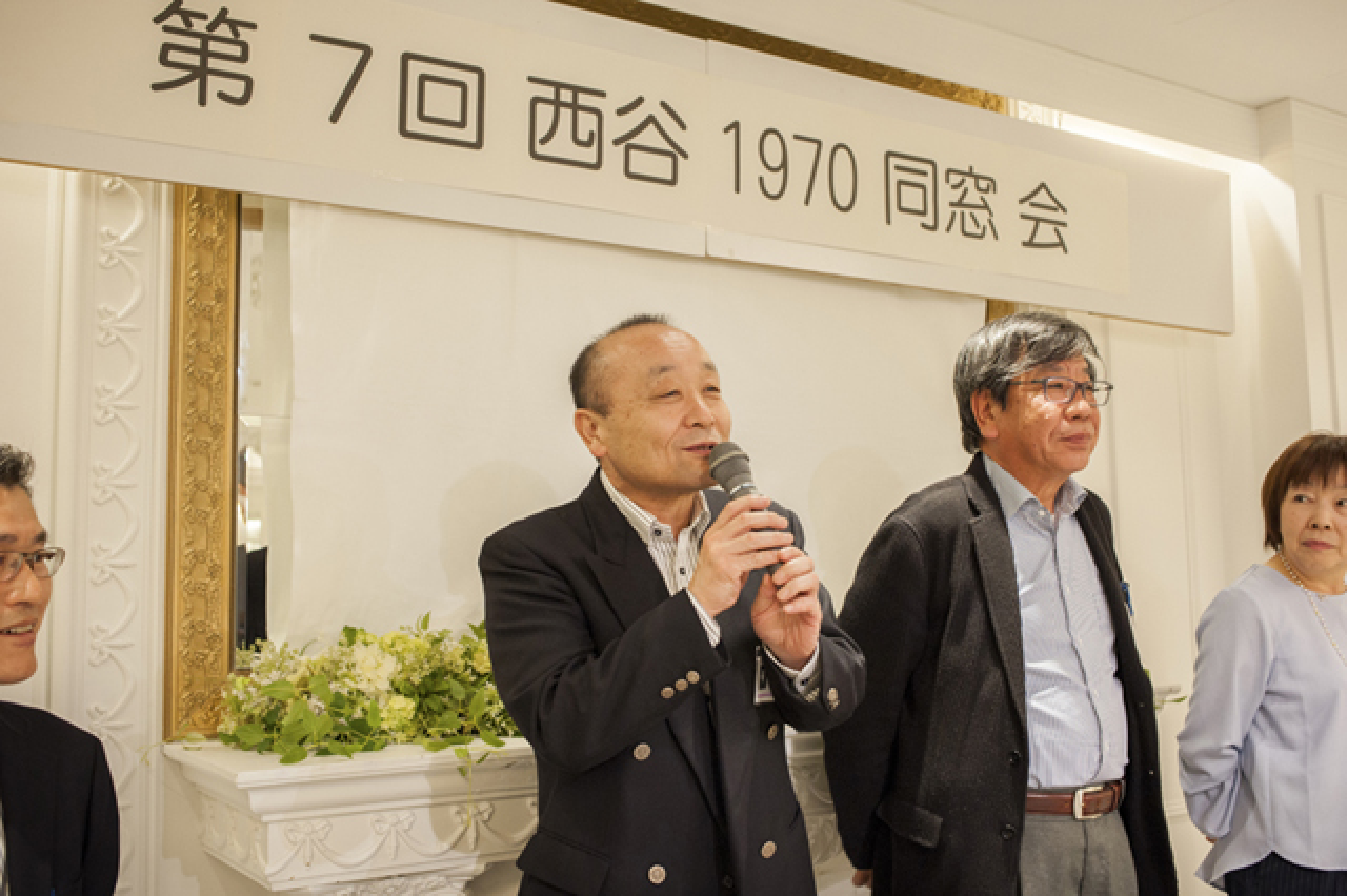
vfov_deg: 37.8
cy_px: 448
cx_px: 674
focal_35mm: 35
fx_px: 1309
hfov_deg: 54.5
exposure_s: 1/100
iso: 640
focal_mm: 35
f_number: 5.6
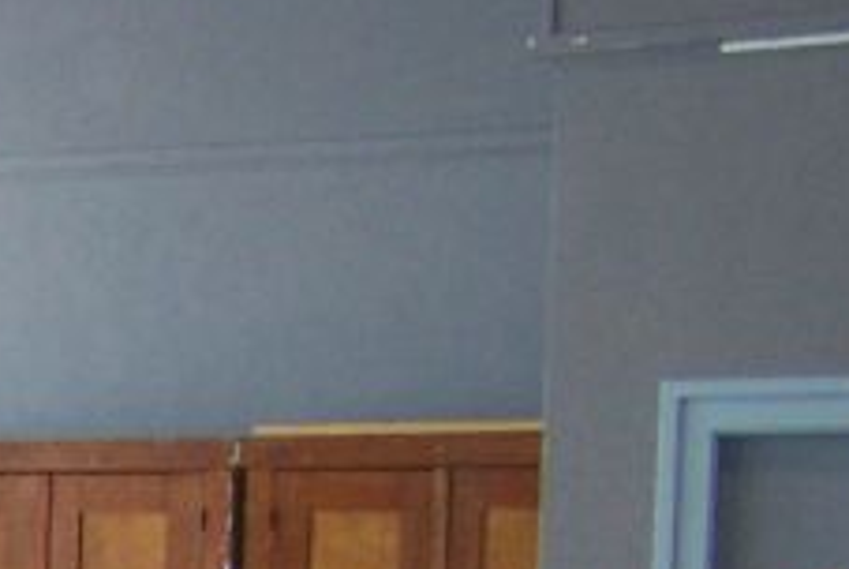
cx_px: -898
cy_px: 1400
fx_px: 4203
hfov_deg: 10.5
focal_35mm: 178
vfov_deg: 7.2
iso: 140
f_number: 2.8
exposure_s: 1/60
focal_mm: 6.3
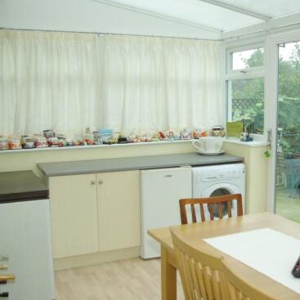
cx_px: 183
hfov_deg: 40.7
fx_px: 402
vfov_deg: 40.9
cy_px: 158
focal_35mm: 41
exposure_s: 1/180
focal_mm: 18
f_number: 3.5
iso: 100
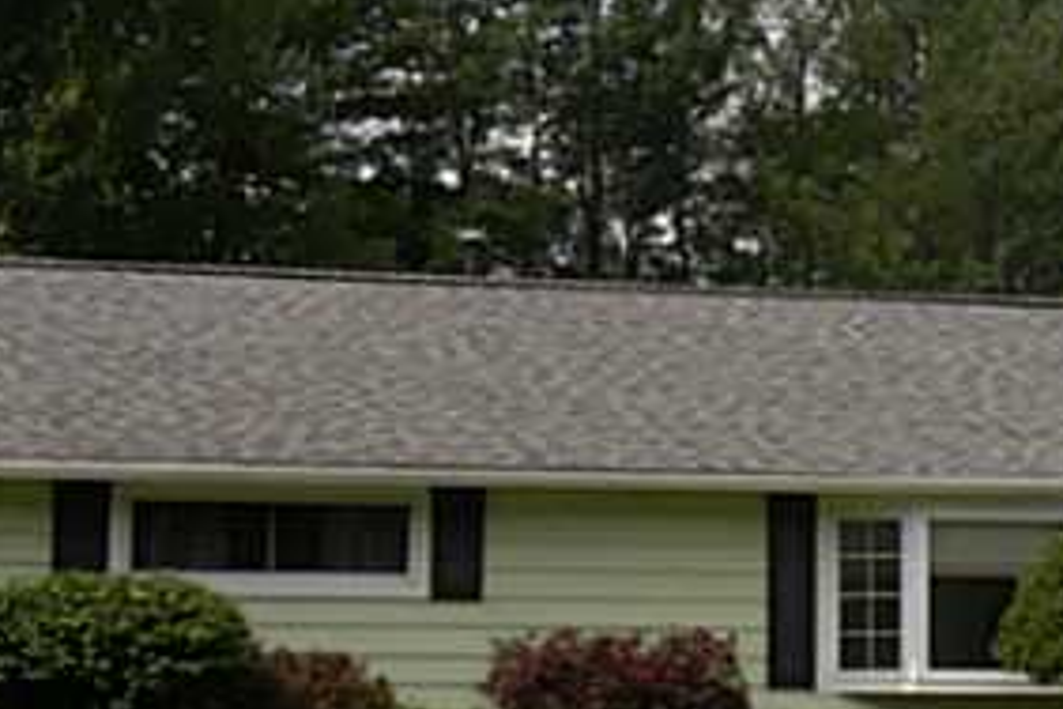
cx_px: 999
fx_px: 3897
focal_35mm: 132
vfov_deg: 10.4
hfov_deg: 15.3
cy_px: 260
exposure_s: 1/298
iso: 64
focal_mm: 9.8
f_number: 5
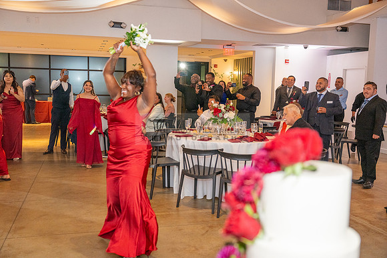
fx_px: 387
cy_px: 129
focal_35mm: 36
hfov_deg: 53.1
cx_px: 194
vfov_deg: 36.9
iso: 2000
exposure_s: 1/200
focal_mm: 36
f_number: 3.5
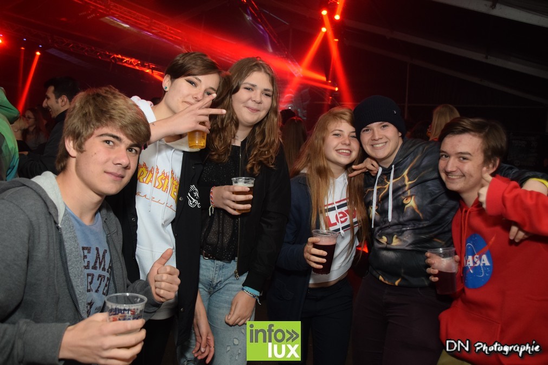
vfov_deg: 41.7
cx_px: 274
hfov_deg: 59.5
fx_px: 479
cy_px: 182
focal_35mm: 32
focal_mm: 21
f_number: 3.5
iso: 1600
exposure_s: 1/30
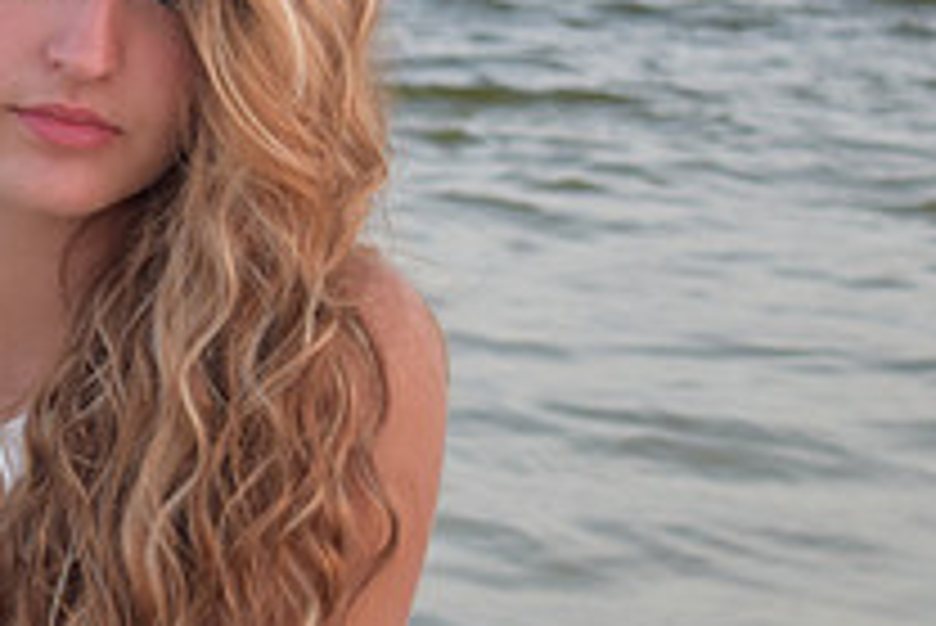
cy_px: 191
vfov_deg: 8.6
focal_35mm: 159
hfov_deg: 12.5
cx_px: -261
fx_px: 4137
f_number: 4.8
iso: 450
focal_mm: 38
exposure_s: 1/60
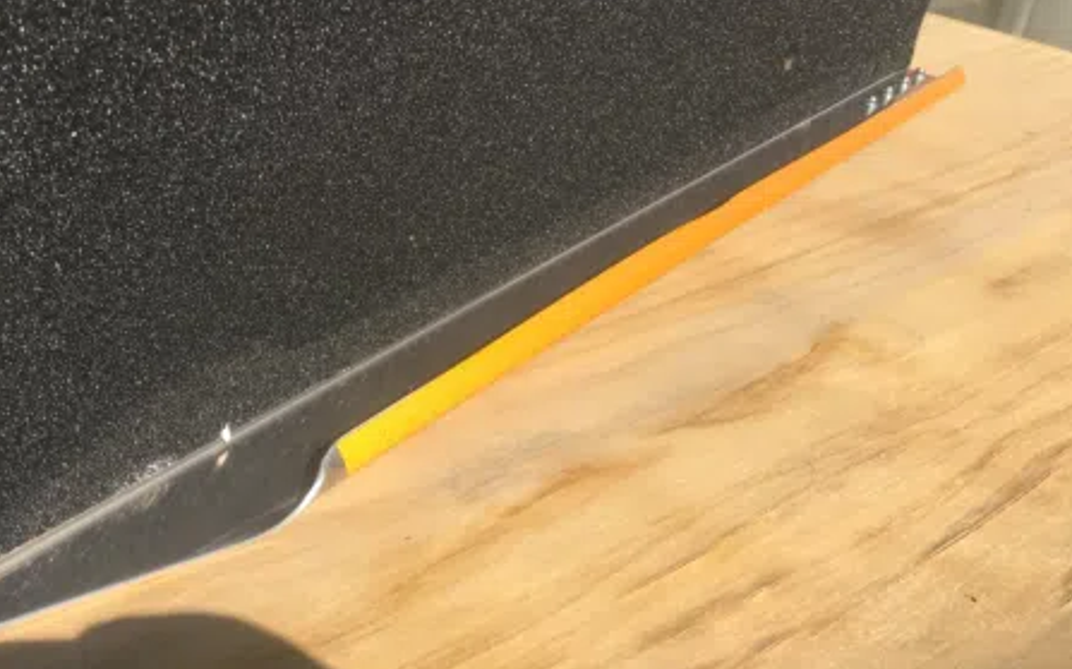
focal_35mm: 44
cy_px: 218
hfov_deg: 44.2
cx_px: 312
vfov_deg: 29.0
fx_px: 1285
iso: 25
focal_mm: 4.15
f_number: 2.2
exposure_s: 1/1261
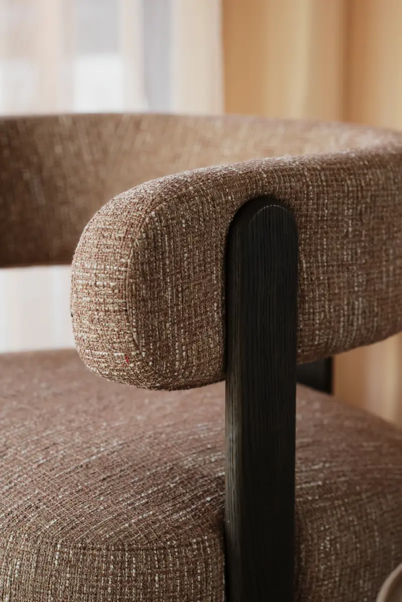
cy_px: 301
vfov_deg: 23.9
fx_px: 1424
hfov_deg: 16.1
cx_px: 201
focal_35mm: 85
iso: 320
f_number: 4
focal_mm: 85
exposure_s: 1/60
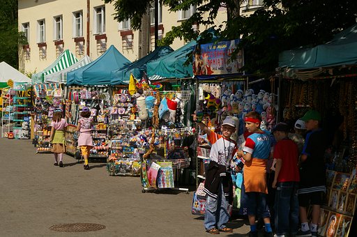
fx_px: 817
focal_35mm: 82
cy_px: 118
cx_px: 178
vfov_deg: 16.5
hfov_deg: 24.6
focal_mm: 55
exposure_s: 1/250
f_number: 9.5
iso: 200
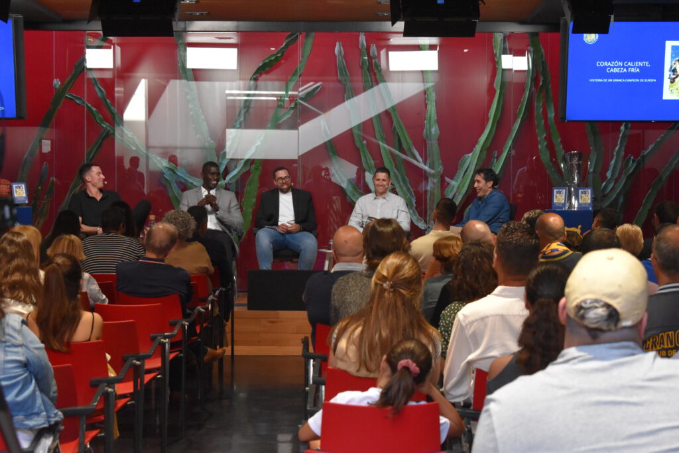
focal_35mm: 82
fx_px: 1556
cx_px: 340
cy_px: 226
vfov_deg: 16.6
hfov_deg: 24.6
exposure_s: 1/250
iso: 3200
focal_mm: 55
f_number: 5.6
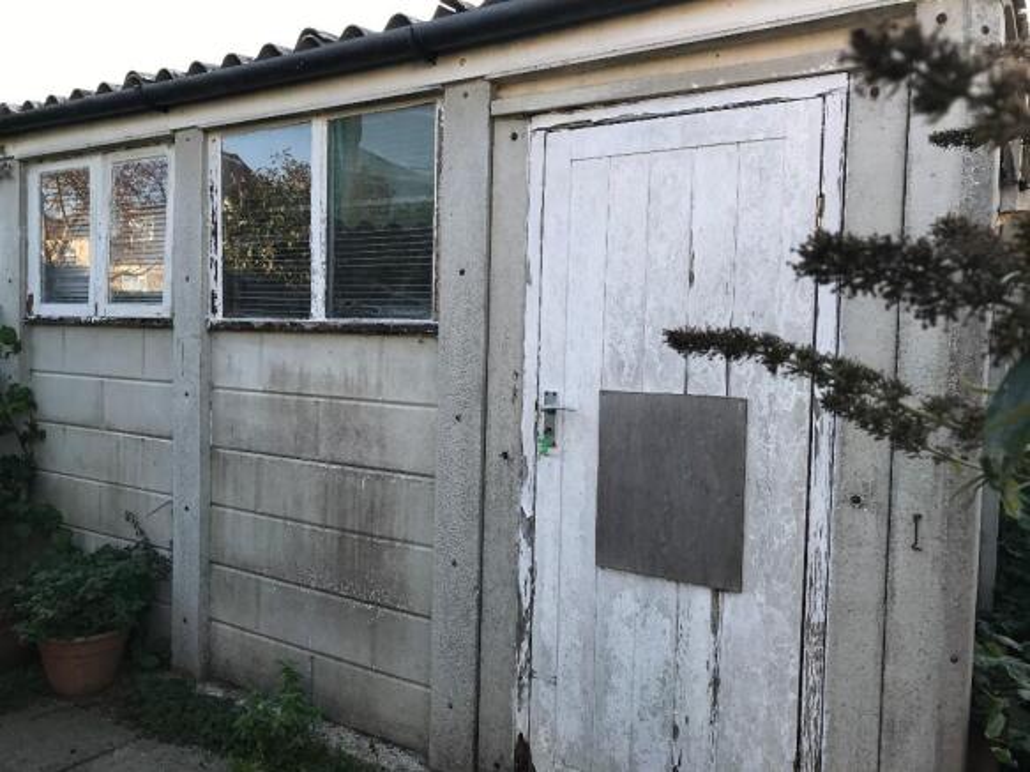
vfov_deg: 49.7
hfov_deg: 63.5
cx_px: 515
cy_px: 386
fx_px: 833
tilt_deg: -3.0
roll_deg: -1.5
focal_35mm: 28
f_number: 1.8
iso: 20
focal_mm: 3.99
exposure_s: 1/257
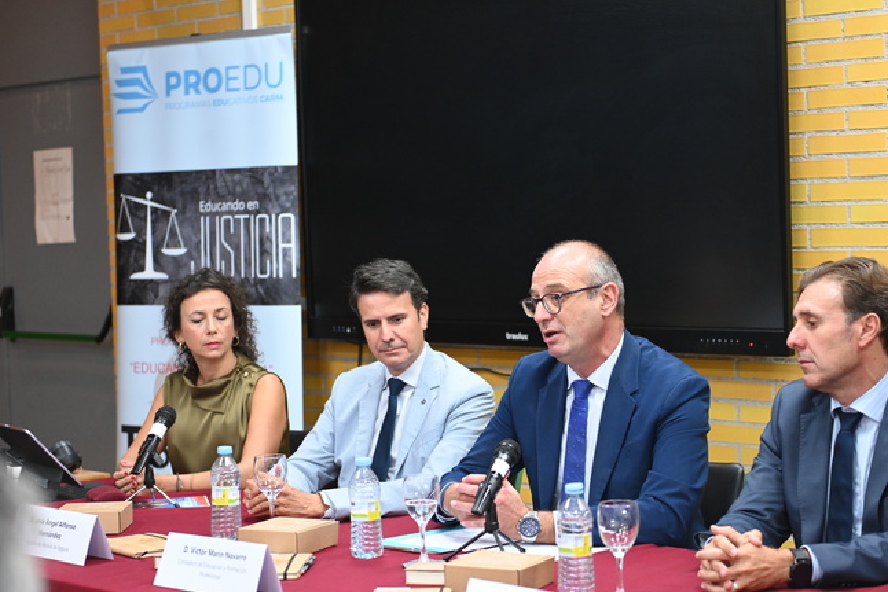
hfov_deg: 26.0
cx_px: 444
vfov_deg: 17.5
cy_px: 326
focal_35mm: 78
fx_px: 1924
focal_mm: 70
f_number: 2.8
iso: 2000
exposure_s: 1/200
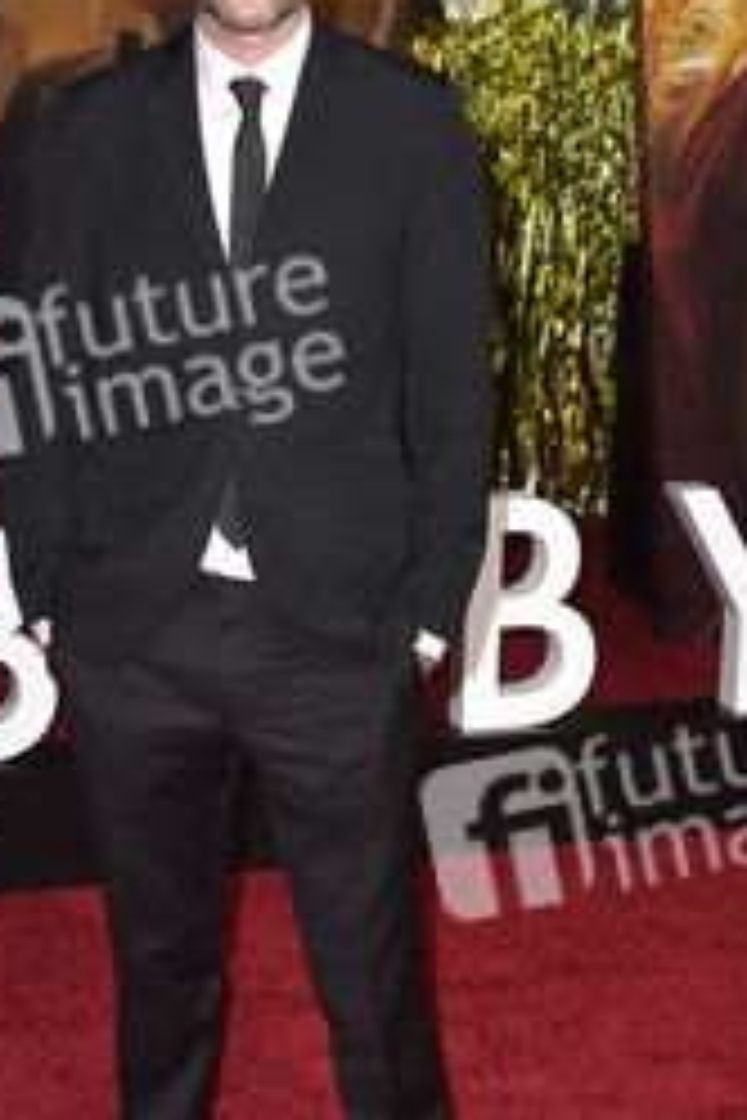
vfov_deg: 32.9
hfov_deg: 22.2
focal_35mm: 61
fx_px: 1898
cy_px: 589
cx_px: 245
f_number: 6.3
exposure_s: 1/250
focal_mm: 38
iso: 800
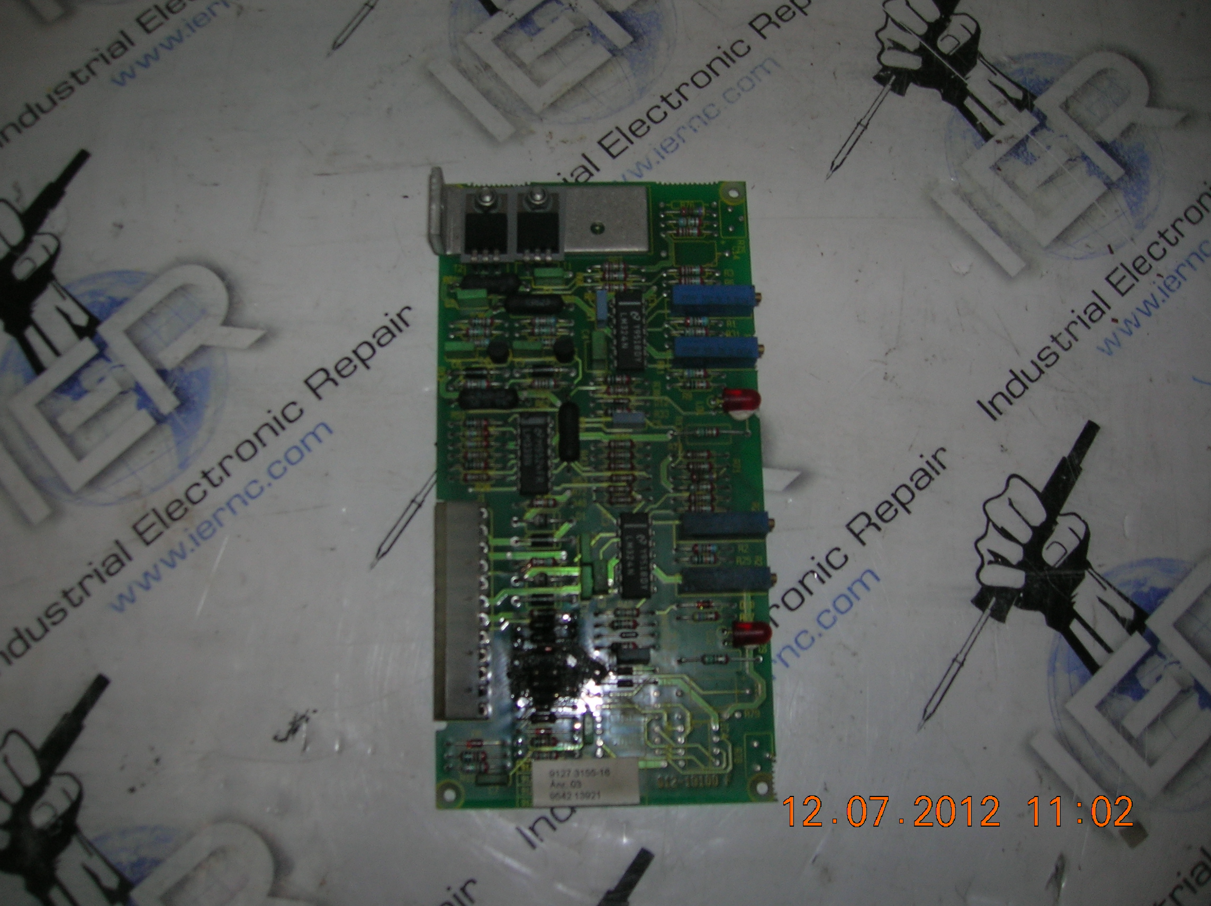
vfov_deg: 41.7
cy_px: 453
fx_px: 1188
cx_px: 606
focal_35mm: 34
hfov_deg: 54.0
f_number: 2.9
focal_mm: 5.7
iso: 50
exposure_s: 1/60.1
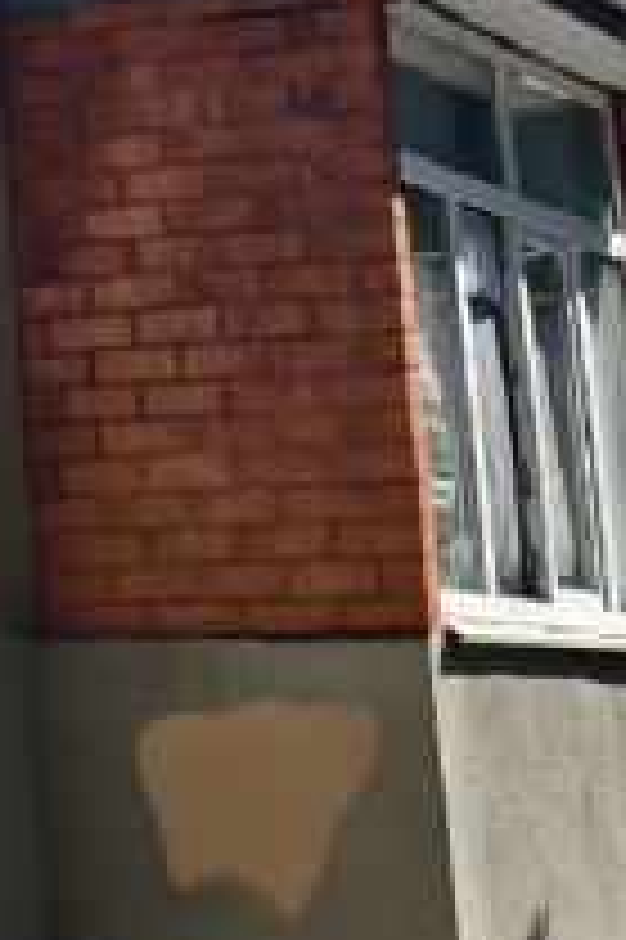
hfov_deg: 8.6
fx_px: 3893
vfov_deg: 12.9
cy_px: -542
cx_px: -761
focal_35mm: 149
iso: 72
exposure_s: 1/4608
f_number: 1.57
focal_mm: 6.54
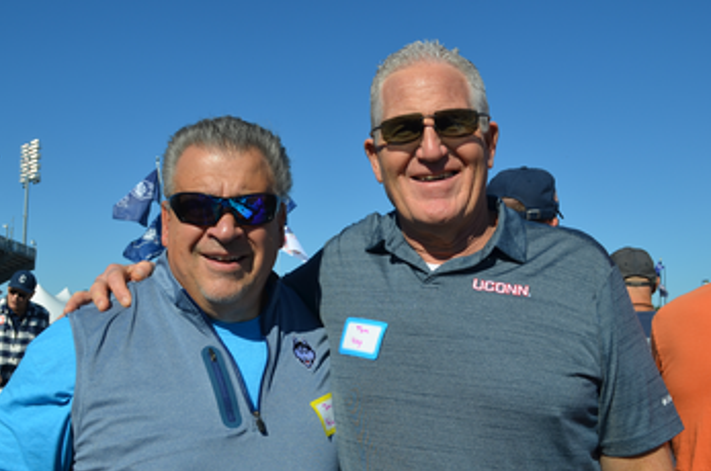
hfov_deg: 50.7
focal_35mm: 38
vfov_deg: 34.9
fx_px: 749
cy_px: 263
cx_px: 332
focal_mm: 22
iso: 100
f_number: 9
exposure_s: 1/320
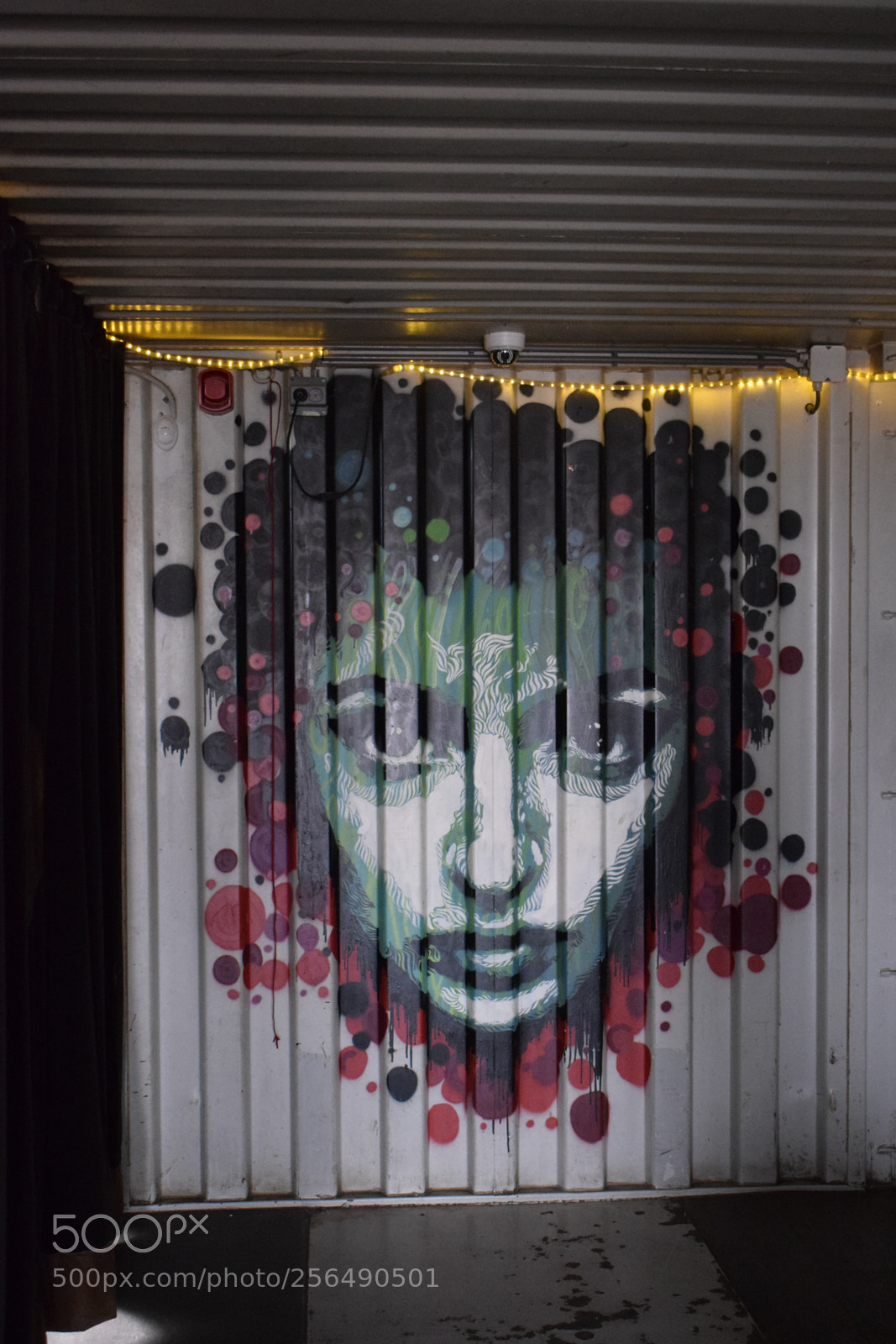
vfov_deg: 42.3
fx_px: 1735
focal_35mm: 46
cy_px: 672
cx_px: 448
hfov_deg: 28.9
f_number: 4.2
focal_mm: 31
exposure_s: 1/60
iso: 4000
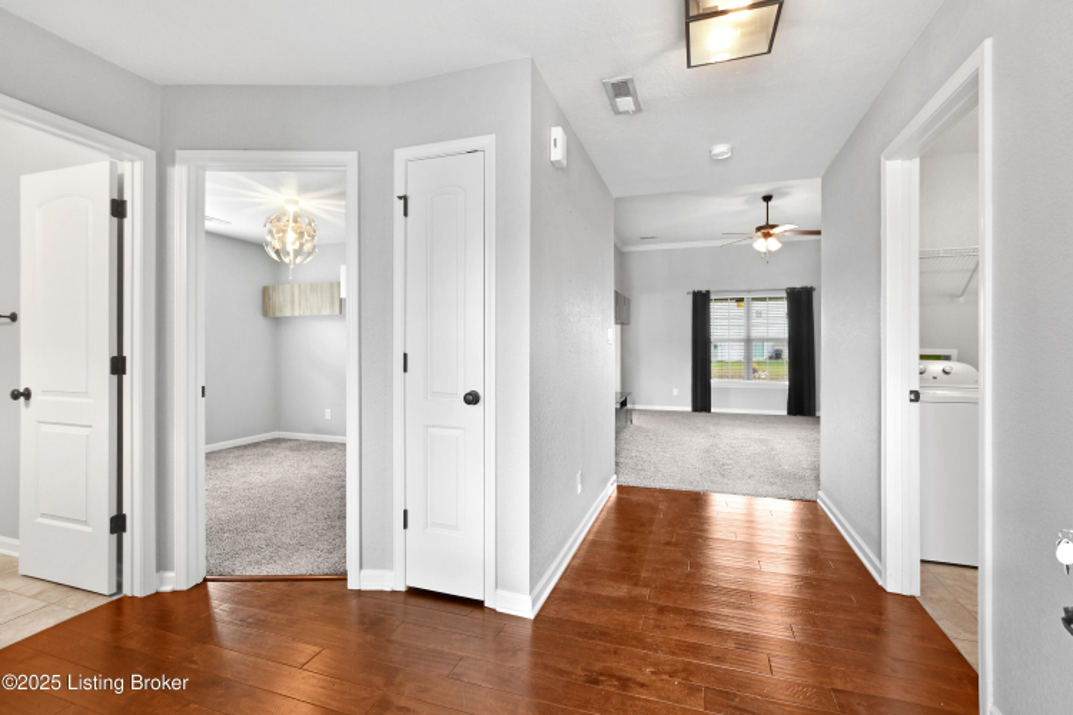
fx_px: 447
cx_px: 536
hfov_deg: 100.4
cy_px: 358
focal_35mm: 15
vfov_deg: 77.3
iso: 160
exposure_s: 1/10
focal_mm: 10
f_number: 8
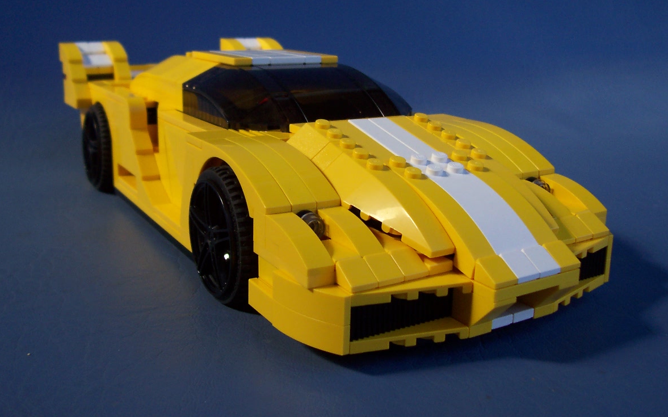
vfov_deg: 31.9
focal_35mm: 40
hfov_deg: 49.3
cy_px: 170
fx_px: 728
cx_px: 330
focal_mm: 5.6
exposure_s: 1/350
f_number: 2.8
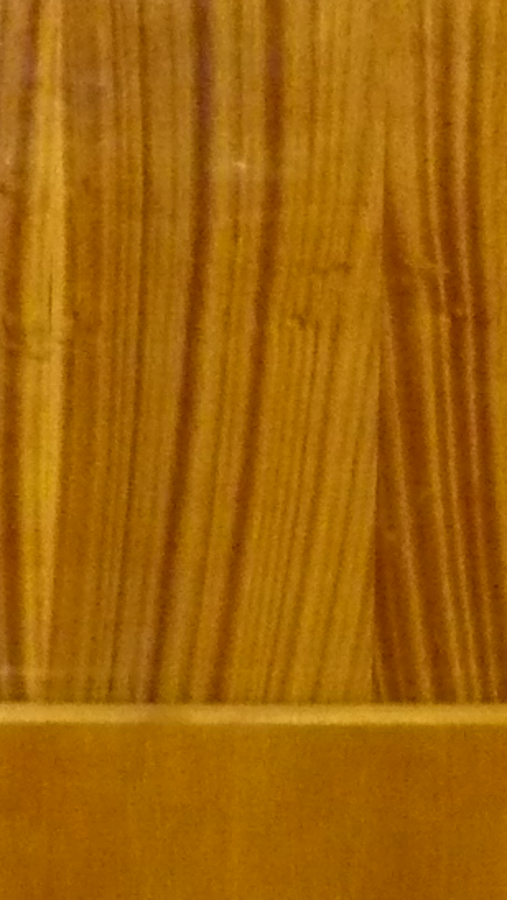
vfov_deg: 13.6
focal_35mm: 151
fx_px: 3606
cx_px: 194
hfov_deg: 8.0
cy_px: -319
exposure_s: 1/30
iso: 640
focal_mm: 6.1
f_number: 2.8
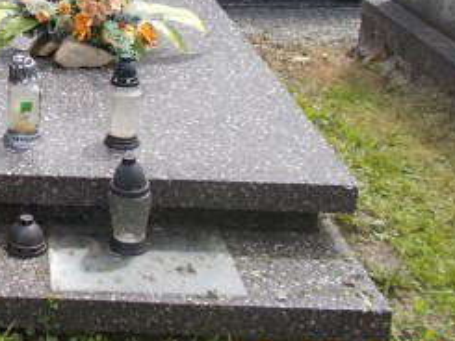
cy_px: 19
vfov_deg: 21.1
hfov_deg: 25.7
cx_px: -84
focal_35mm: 68
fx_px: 894
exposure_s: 1/100
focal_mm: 4.6
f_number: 8
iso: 80
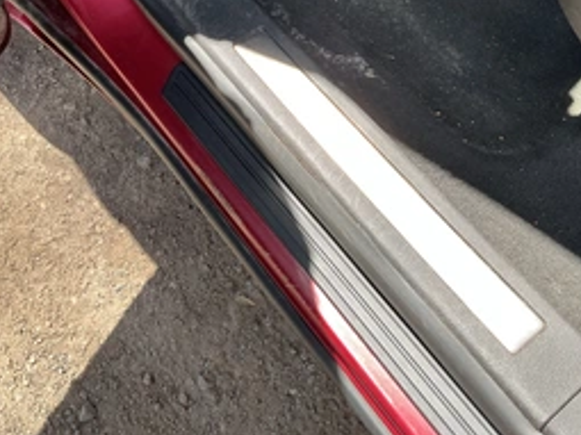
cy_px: 102
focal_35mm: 44
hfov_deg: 42.9
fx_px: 738
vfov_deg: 32.2
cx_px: 319
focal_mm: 3
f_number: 1.8
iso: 20
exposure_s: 1/167
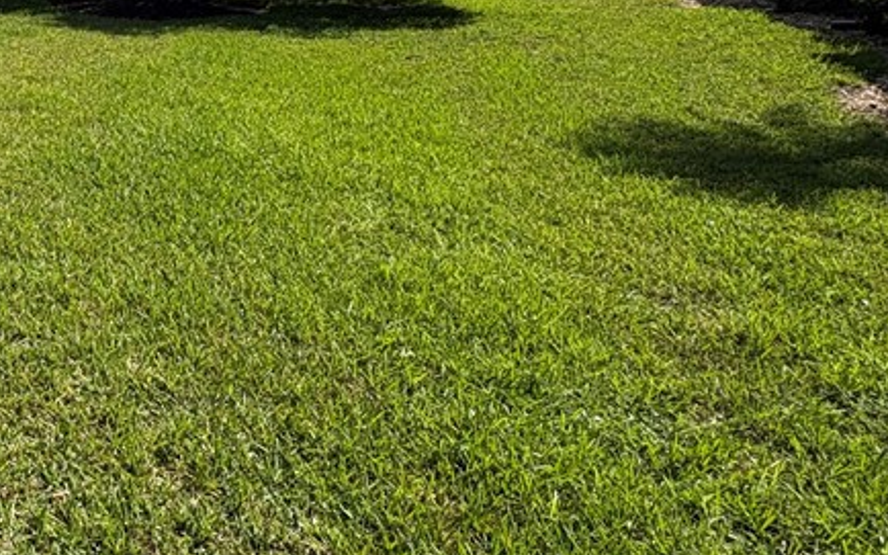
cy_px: 49
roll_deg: +0.4
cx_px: -110
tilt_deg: -9.3
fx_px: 847
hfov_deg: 42.3
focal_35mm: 35
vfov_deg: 34.1
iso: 50
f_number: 2.2
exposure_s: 1/1323
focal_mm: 2.22
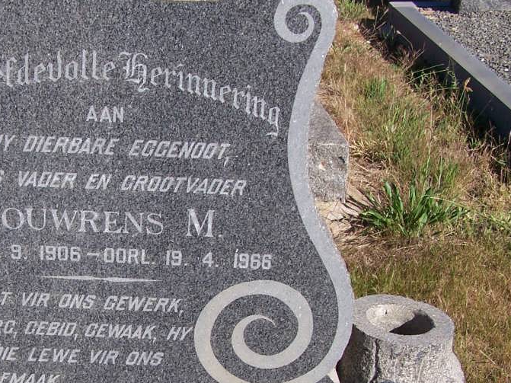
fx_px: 1004
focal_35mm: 68
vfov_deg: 21.5
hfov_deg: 28.3
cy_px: 269
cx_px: 144
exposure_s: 1/750
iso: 80
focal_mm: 6.3
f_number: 4
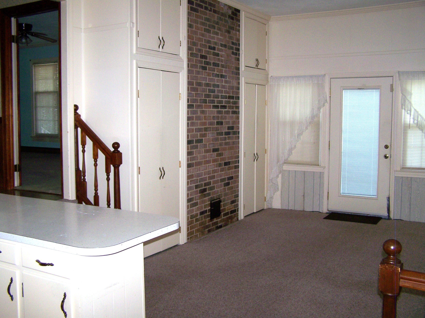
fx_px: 467
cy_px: 159
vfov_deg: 37.7
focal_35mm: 38
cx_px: 212
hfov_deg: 49.0
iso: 80
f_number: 2.8
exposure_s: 1/60
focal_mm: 6.3
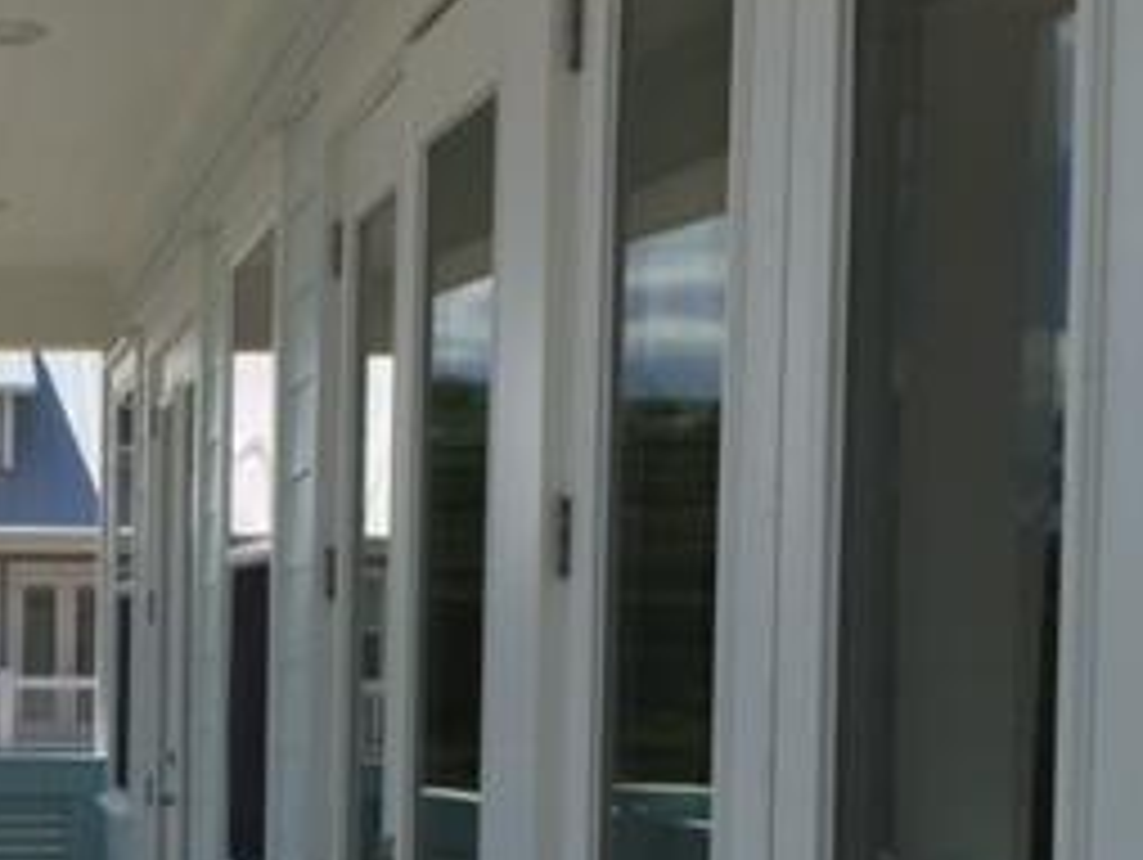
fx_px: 2413
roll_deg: -0.7
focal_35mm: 73
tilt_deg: -3.3
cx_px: -36
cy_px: 770
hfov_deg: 25.2
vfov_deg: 19.8
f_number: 2.2
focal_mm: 4.15
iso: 32
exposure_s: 1/4405
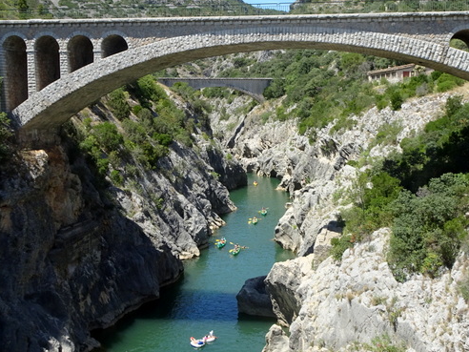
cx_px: 266
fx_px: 528
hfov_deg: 47.7
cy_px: 150
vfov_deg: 36.7
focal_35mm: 39
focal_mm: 4.1
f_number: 3.5
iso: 80
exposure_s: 1/640
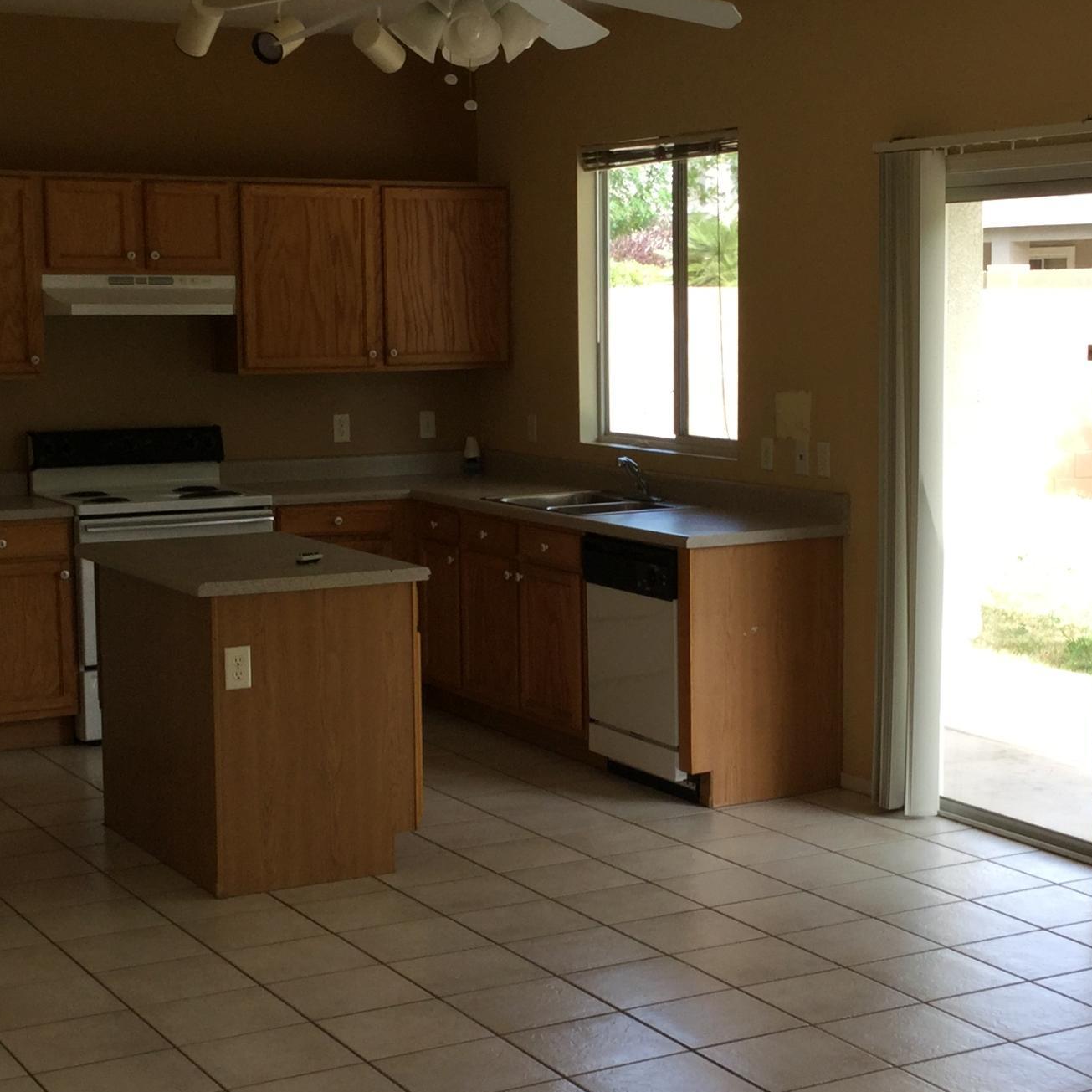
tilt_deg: -8.5
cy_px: 560
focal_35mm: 63
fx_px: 2248
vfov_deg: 27.3
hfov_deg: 27.2
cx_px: 653
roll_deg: -0.2
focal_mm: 3.3
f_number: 2.4
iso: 25
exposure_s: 1/60
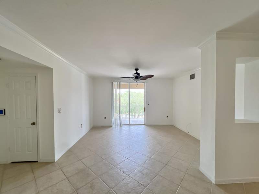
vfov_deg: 89.9
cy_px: 97
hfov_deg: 106.2
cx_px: 130
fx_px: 97
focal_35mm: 13
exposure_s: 1/120
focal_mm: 1.57
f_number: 1.8
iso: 100
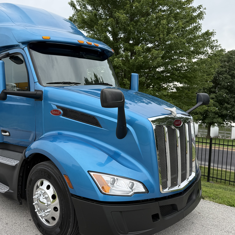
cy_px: 125
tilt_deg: -5.8
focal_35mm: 31
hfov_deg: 51.6
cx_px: 79
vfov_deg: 52.5
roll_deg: -0.6
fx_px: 238
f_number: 1.78
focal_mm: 6.76
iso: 80
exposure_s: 1/992
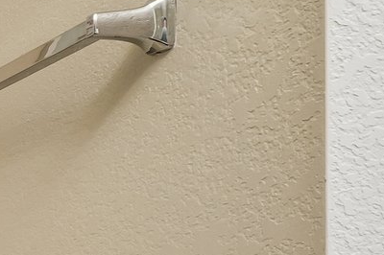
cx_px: -547
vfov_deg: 15.2
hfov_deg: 14.7
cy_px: 348
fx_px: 901
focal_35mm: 85
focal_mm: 11
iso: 500
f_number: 8
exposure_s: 1/10
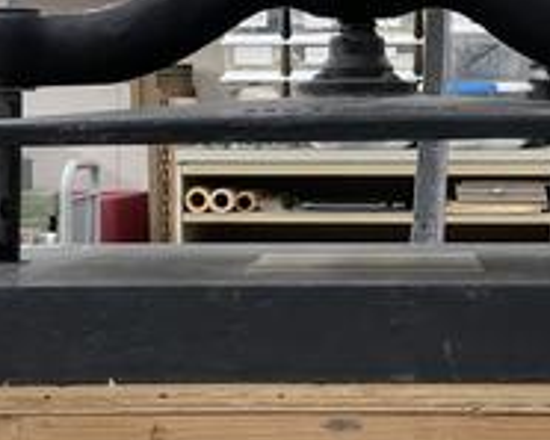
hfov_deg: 19.5
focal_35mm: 98
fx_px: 1596
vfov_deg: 15.5
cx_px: 331
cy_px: 44
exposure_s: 1/120
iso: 200
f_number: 2
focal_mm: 6
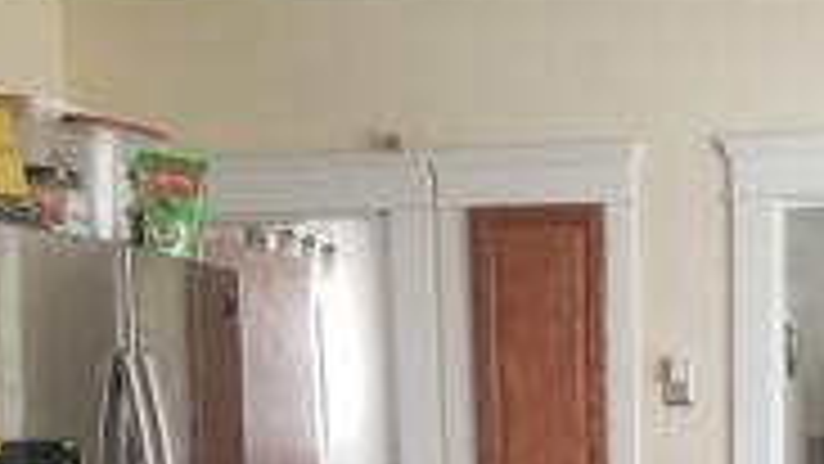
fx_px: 1355
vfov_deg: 17.8
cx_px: 725
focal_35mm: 62
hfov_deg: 32.3
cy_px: 644
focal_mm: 4.25
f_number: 1.7
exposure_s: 1/18
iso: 200
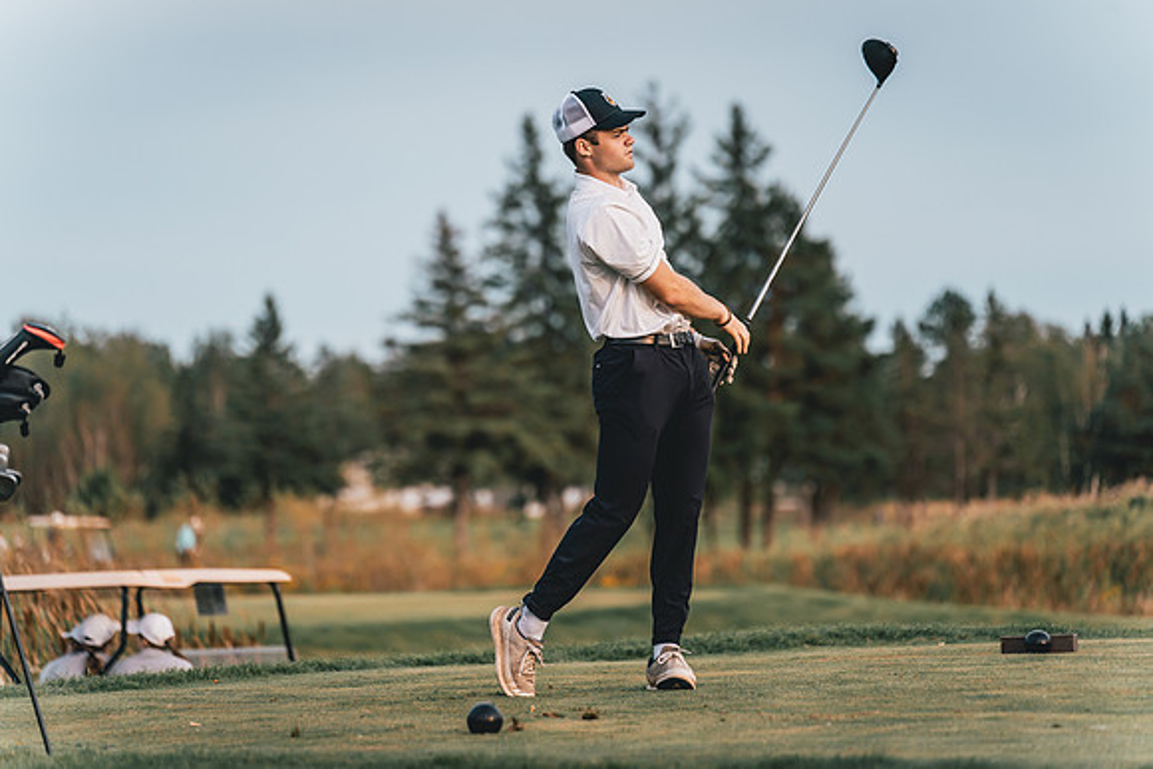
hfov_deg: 13.7
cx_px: 576
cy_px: 384
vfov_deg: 9.2
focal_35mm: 150
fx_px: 4805
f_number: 2.8
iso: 400
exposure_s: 1/2000
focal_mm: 150
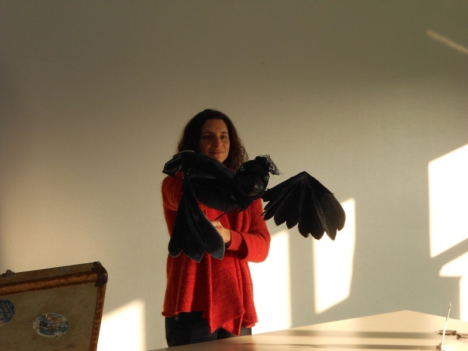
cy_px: 176
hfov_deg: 29.4
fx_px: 892
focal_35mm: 66
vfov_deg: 22.3
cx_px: 234
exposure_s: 1/60
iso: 125
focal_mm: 11.8
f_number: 5.3
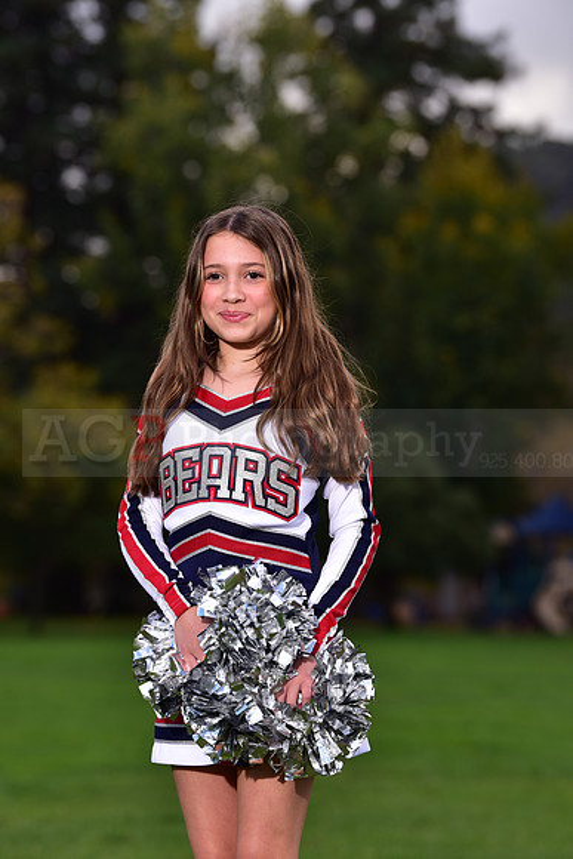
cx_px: 286
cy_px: 430
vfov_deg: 14.2
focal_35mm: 145
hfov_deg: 9.5
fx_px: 3460
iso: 125
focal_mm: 145
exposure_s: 1/250
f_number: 5
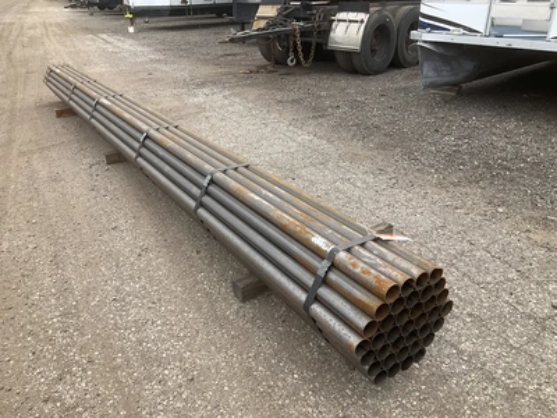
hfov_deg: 61.7
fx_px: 467
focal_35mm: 29
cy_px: 209
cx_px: 278
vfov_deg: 48.2
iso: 25
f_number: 1.8
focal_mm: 3
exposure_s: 1/586
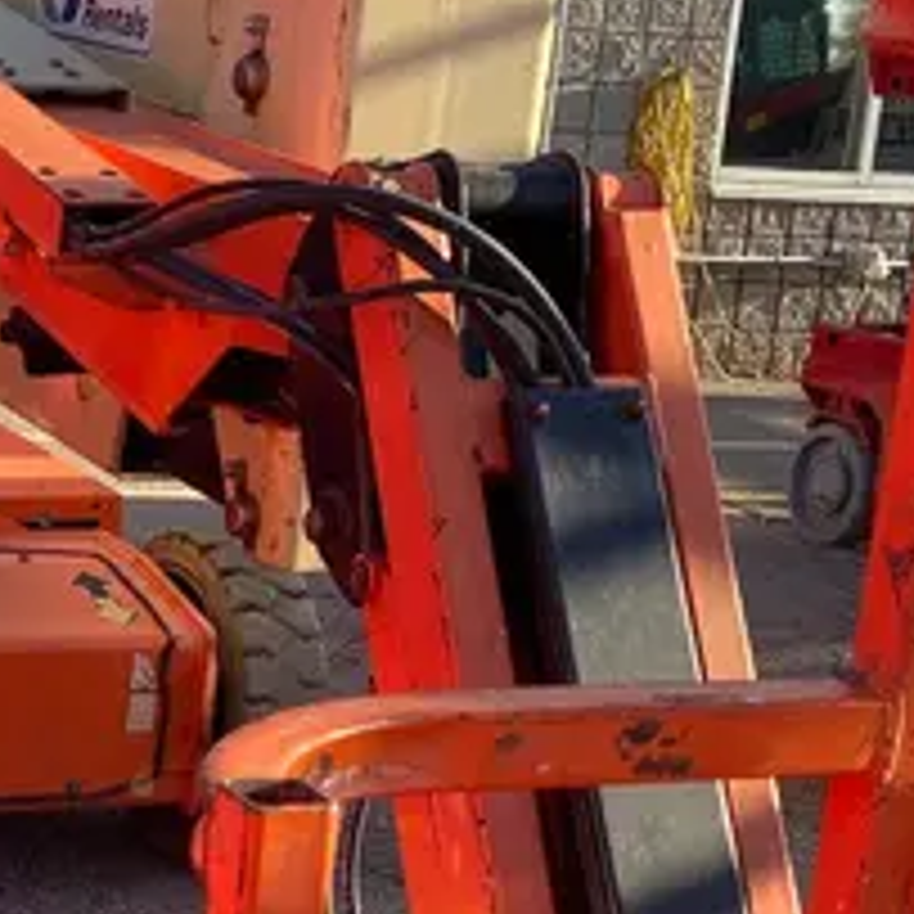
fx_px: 2479
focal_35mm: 83
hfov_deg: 19.7
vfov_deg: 20.7
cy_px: 664
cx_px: -176
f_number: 1.8
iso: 32
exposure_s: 1/630
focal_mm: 4.25
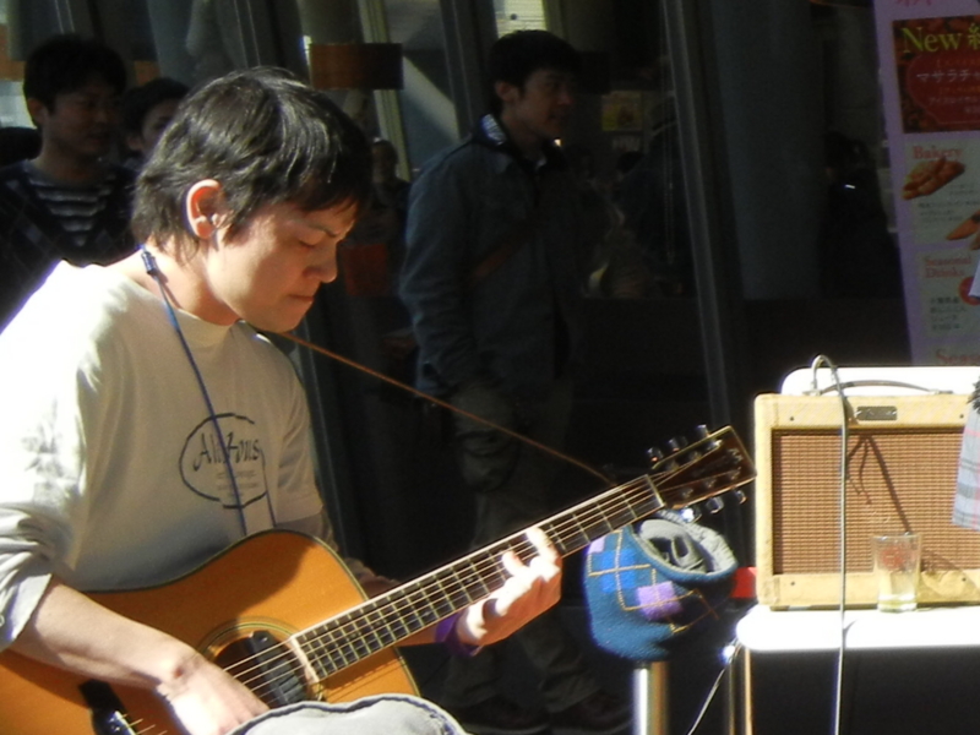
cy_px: 368
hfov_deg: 54.0
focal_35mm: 34
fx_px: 963
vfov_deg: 41.8
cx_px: 490
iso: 160
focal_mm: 6.2
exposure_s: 1/444
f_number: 3.6
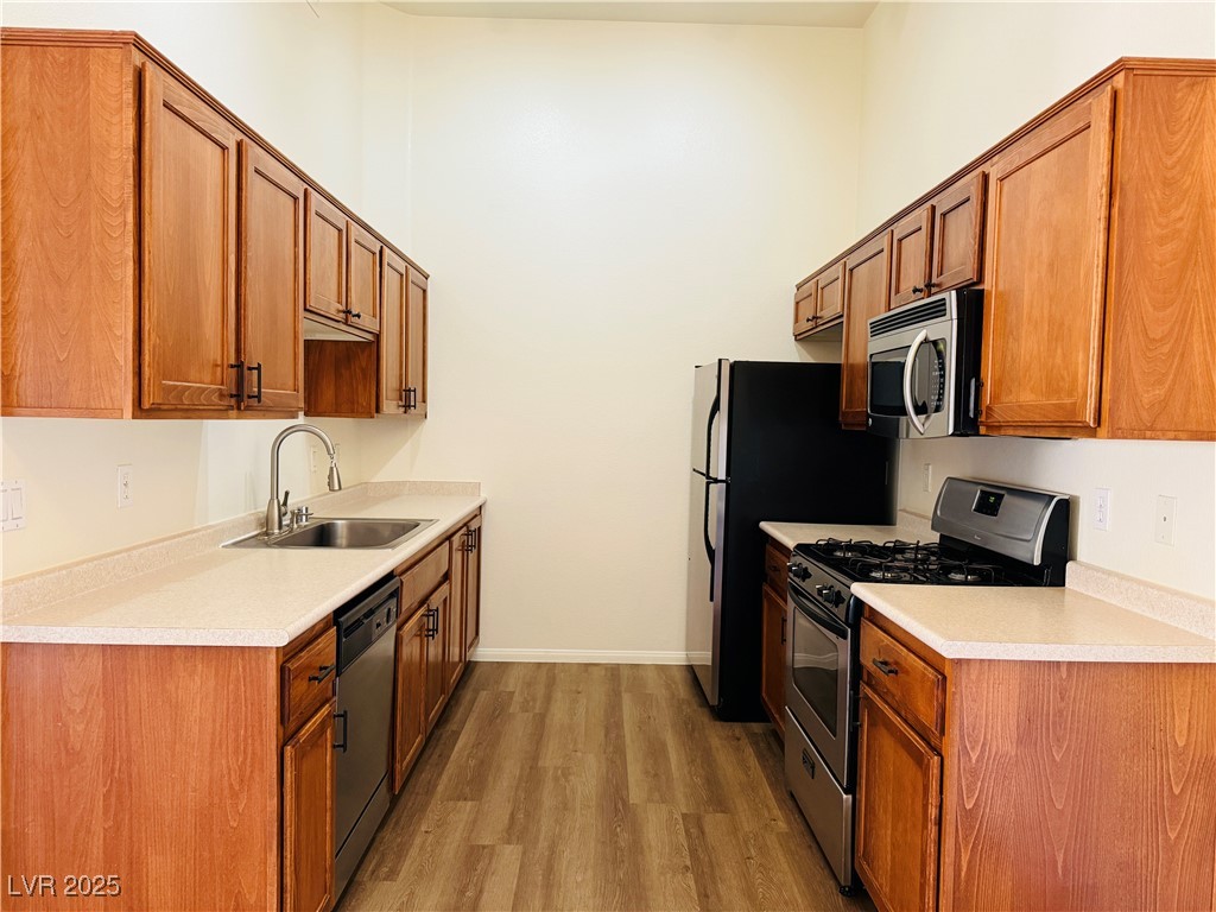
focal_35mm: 24
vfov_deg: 56.8
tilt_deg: -3.0
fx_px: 843
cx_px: 608
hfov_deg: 71.6
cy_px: 456
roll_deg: -1.5
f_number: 1.78
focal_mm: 6.76
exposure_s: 1/60
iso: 320
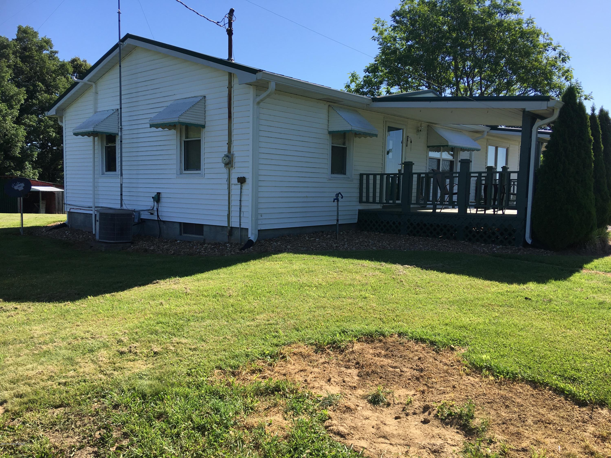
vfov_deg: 48.2
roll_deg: -0.9
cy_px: 229
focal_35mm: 29
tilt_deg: -3.4
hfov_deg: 61.7
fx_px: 512
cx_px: 306
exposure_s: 1/1026
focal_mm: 4.15
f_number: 2.2
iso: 25
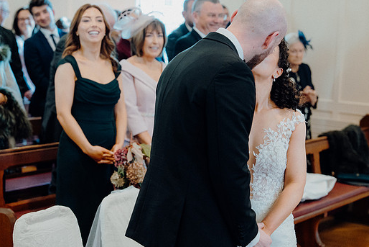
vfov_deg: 17.3
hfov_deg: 25.7
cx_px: 205
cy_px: 110
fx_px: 810
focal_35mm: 79
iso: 3200
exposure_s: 1/160
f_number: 3.5
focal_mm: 70
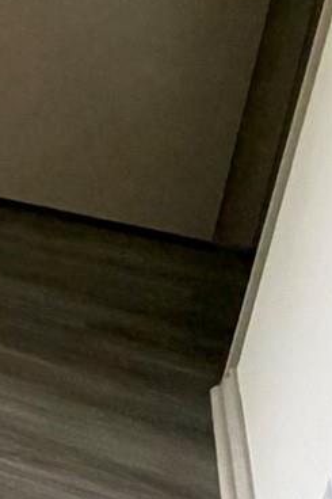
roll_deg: +0.0
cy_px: -18
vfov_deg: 23.8
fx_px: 1121
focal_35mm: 81
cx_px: -781
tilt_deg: -14.2
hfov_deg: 9.9
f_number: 2.2
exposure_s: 1/61
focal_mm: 2.22
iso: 320
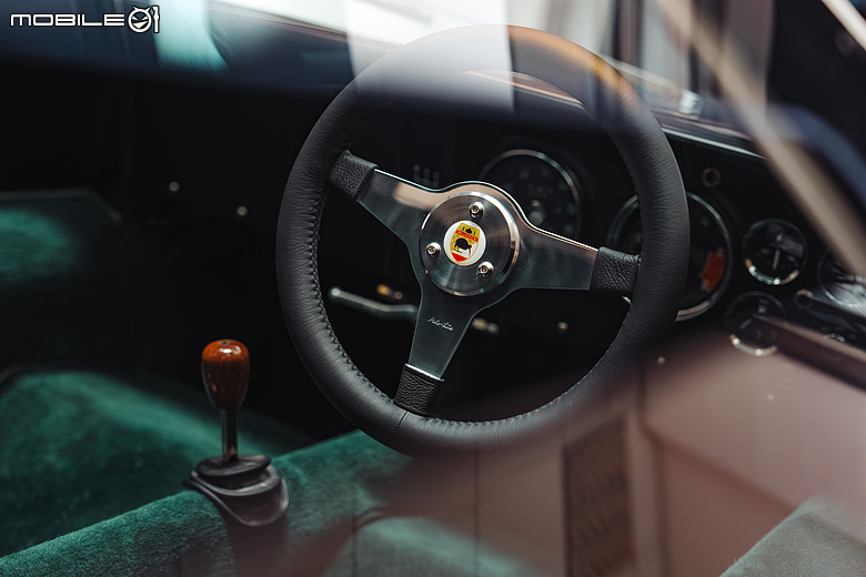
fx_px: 1323
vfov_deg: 24.6
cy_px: 288
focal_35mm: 55
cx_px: 433
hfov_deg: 36.2
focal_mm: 55
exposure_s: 1/30
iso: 1250
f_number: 2.8
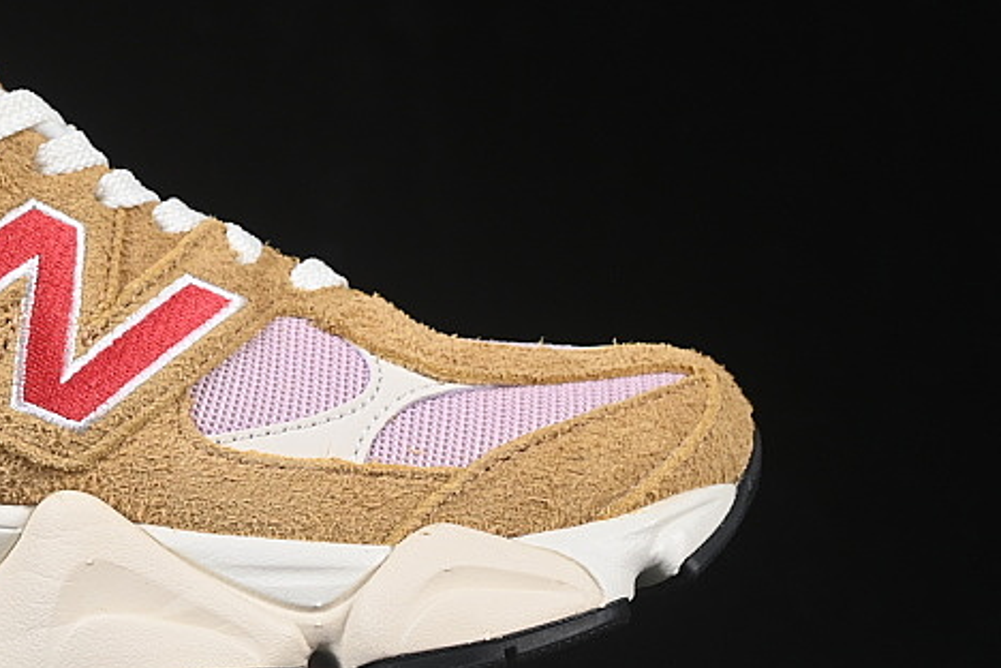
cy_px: 231
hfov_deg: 11.7
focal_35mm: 173
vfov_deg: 7.9
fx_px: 4810
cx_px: -34
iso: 160
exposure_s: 1/80
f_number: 8
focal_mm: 50
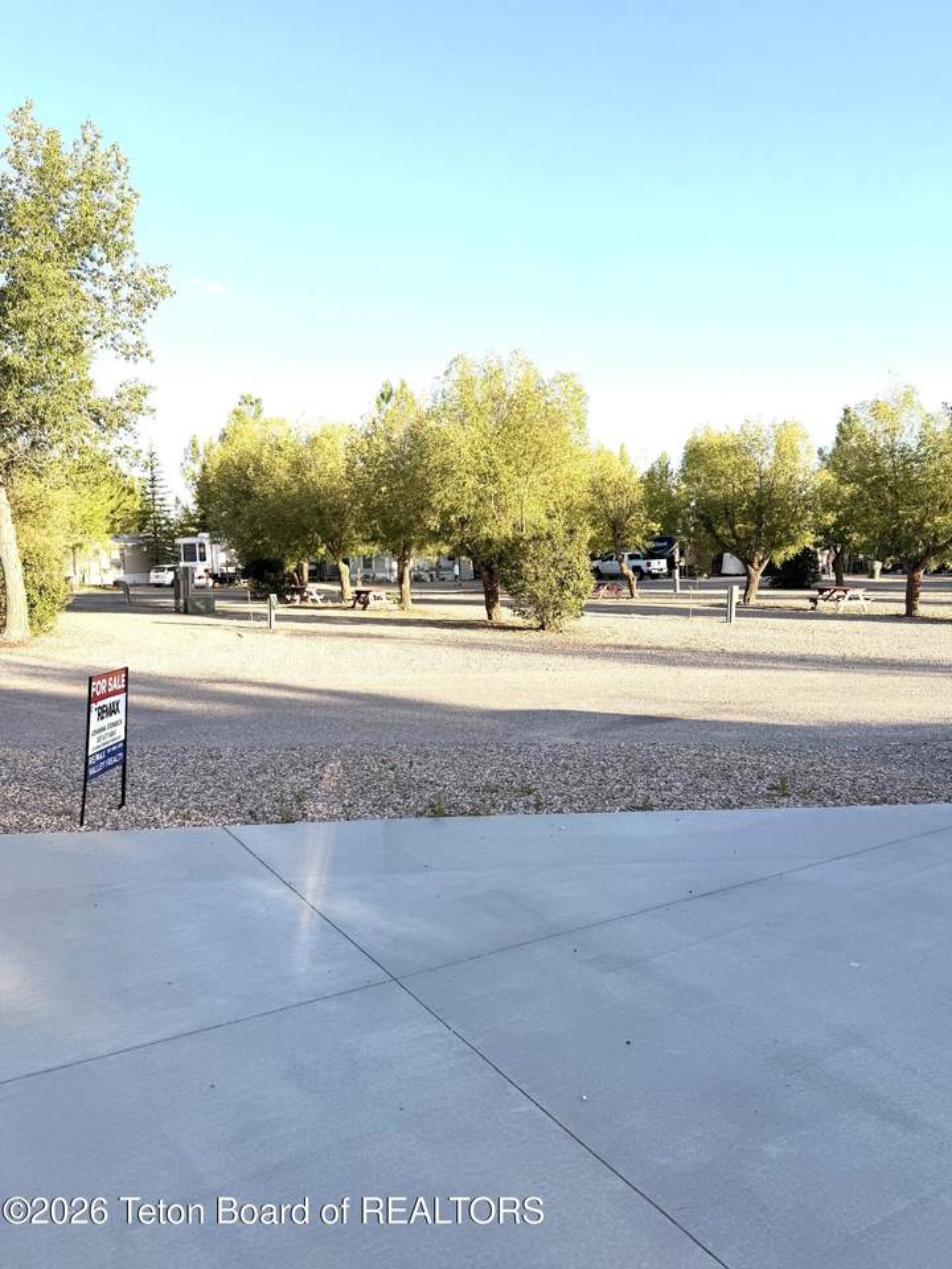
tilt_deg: -3.0
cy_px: 634
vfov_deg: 71.6
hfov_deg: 56.8
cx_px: 476
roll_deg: +0.9
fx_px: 880
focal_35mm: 24
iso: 80
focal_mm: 6.76
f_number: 1.78
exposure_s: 1/1493
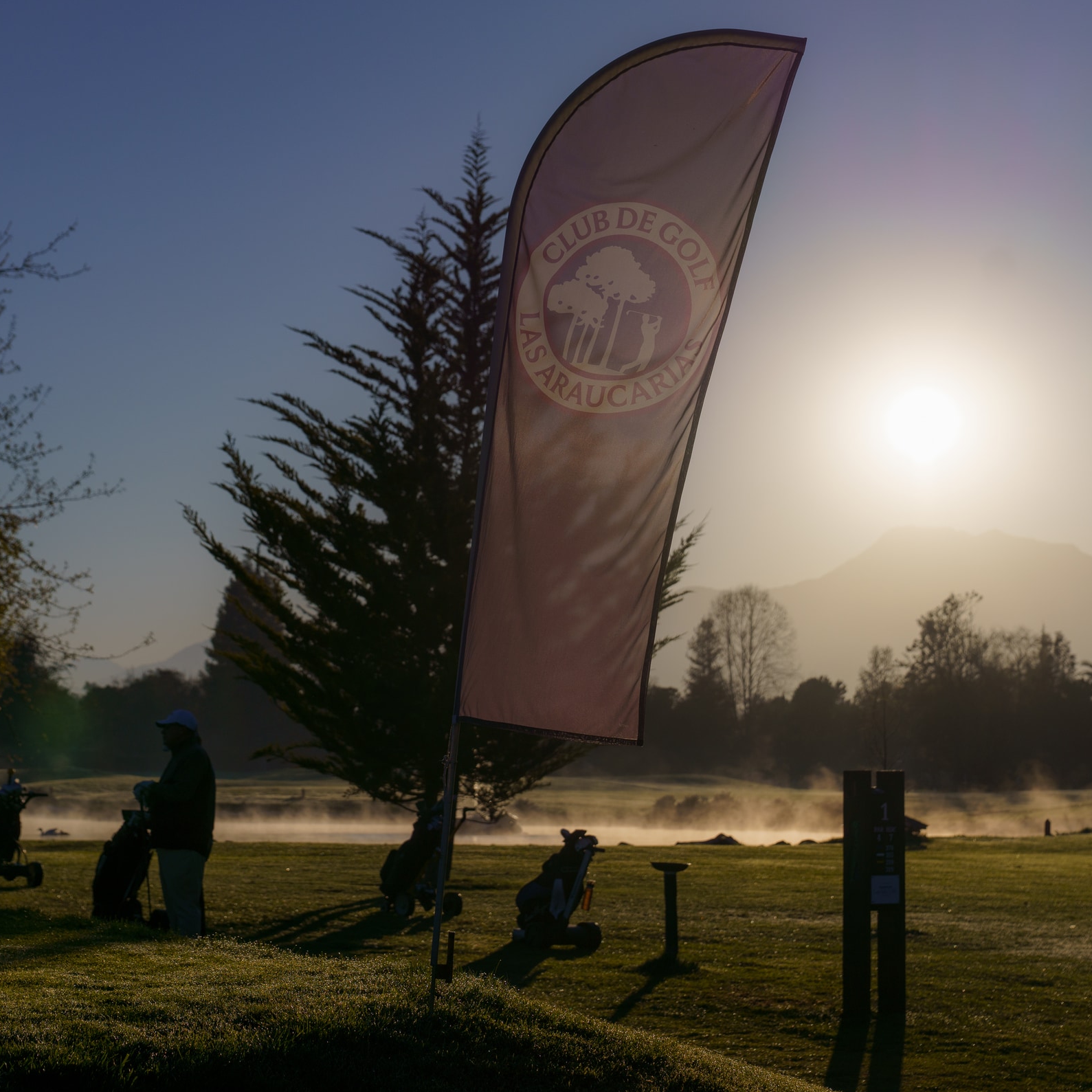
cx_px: 493
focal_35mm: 75
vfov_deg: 23.1
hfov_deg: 23.0
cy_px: 558
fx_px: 2677
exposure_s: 1/5000
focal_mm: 51
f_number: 4.5
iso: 100
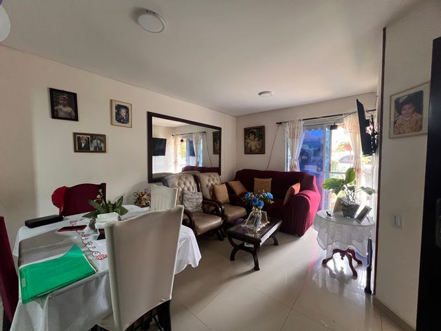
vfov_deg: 89.9
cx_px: 220
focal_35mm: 13
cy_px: 166
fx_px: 166
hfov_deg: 106.2
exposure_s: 1/60
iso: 500
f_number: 1.8
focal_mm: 1.57
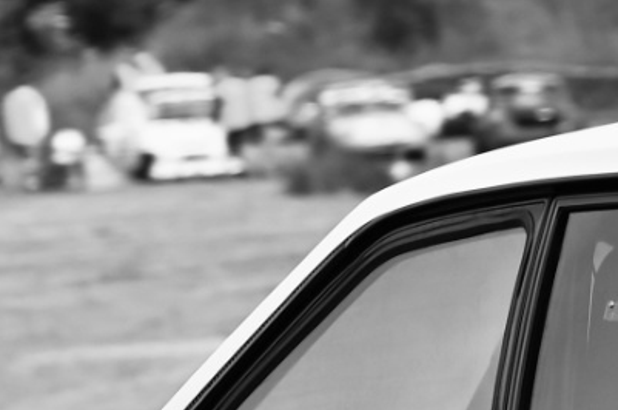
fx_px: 12409
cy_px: 701
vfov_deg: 1.9
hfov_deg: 2.8
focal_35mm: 724
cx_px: 1239
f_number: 8
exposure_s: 1/640
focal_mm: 145
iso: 200
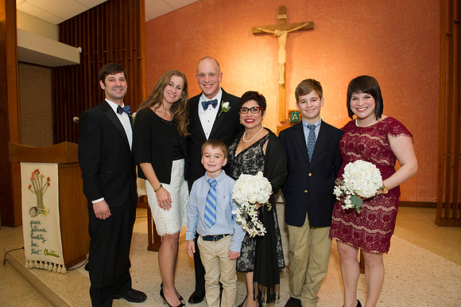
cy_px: 154
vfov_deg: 53.1
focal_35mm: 24
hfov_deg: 73.8
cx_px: 230
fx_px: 307
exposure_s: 1/160
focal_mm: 24
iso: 1600
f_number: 5.6
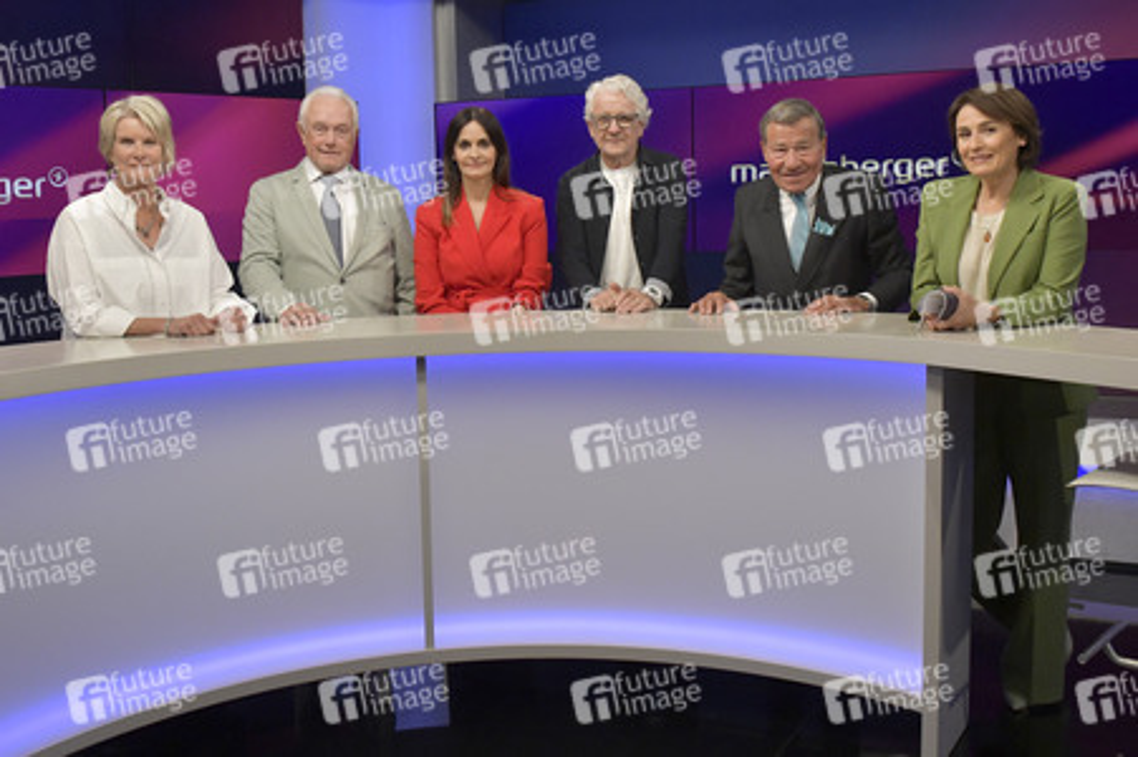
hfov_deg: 67.4
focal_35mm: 27
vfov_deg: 47.9
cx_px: 569
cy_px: 378
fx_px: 853
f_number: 6.3
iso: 2500
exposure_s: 1/250
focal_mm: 27
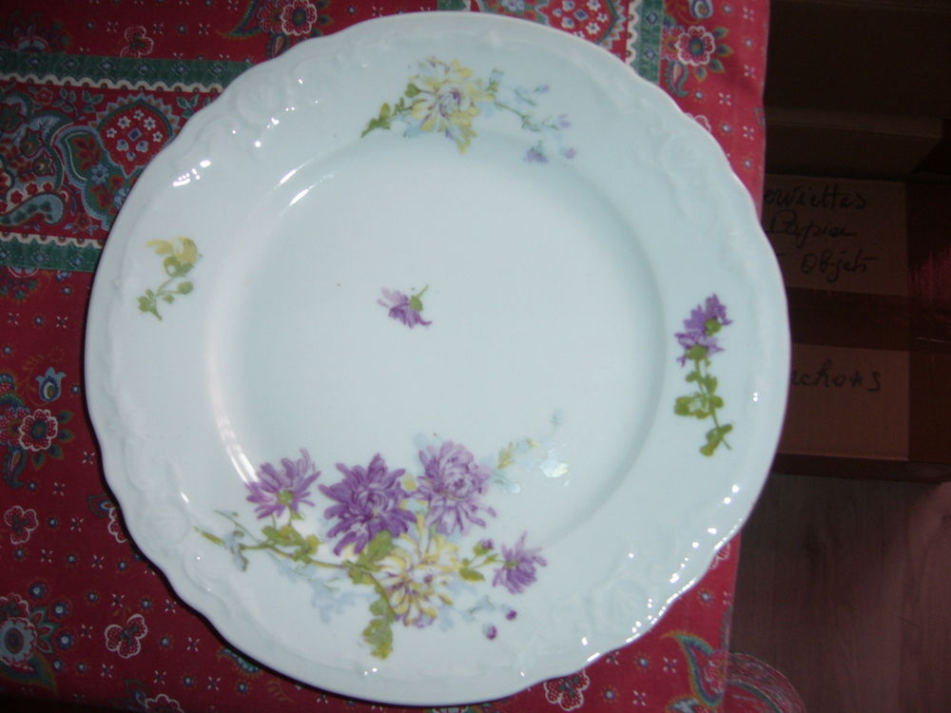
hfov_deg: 52.6
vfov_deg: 40.7
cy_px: 356
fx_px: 962
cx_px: 476
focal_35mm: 35
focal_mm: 5.8
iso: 100
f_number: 2.8
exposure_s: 1/30
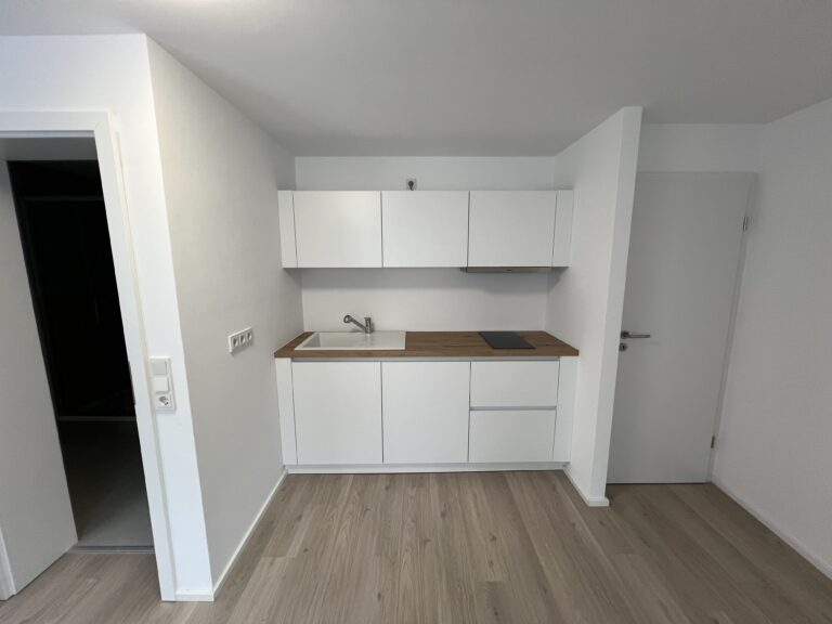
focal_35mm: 13
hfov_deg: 106.2
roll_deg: +0.4
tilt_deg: -9.1
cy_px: 312
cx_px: 416
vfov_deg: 89.9
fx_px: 312
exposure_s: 1/100
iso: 125
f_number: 1.8
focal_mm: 1.57
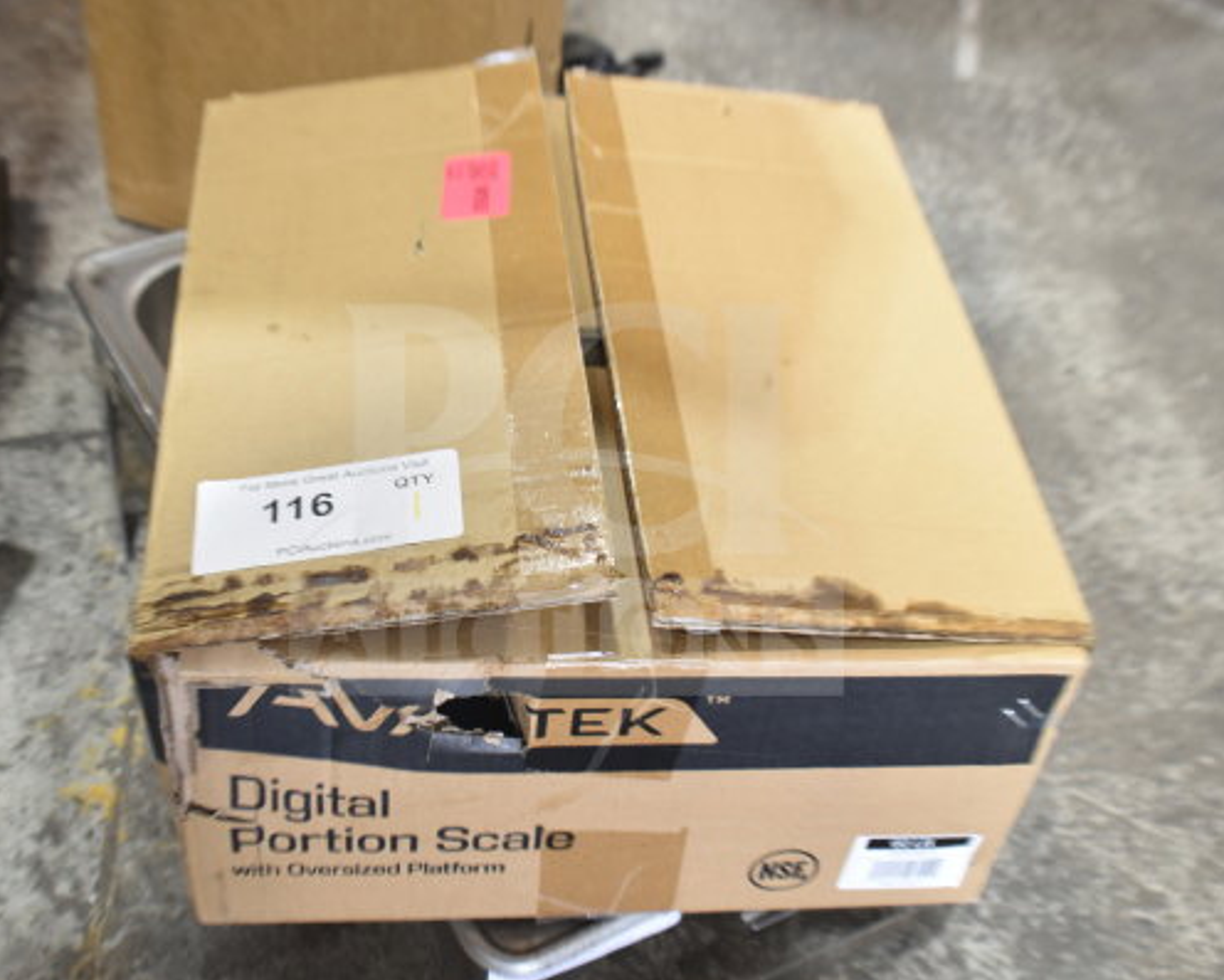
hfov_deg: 41.1
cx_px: 565
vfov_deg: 33.4
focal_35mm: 45
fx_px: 1630
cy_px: 500
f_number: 4
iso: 500
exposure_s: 1/40
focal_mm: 26
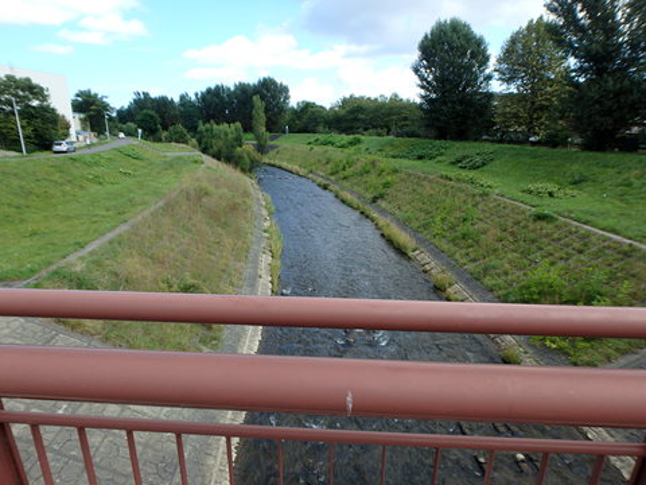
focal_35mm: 21
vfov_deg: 63.4
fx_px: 392
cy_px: 242
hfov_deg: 79.0
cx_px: 323
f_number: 3.5
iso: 125
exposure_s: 1/500
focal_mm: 3.7
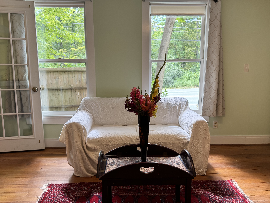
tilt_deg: -9.8
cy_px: 110
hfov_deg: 60.0
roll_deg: -0.6
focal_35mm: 30
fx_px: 234
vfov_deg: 46.7
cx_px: 137
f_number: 1.78
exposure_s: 1/121
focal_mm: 6.76
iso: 100
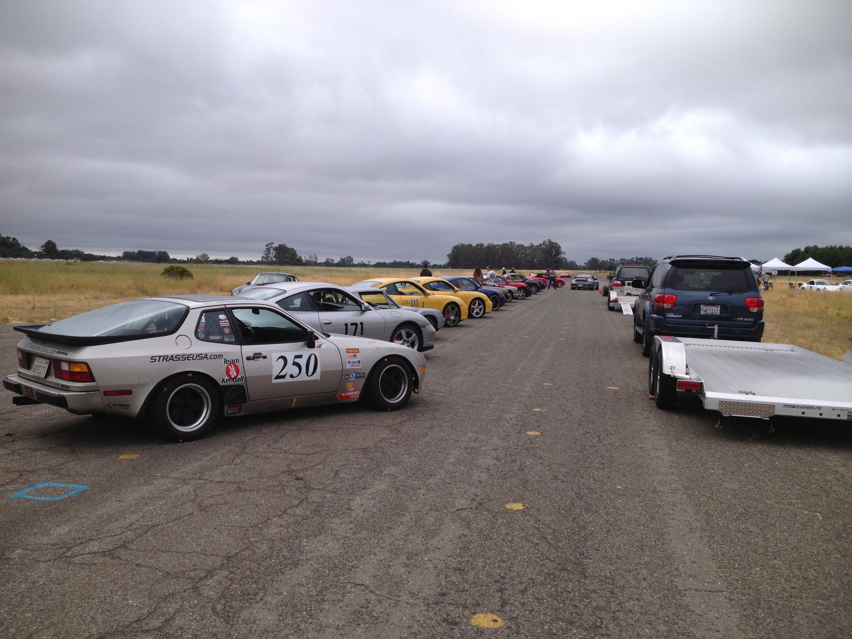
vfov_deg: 40.7
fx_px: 861
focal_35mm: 35
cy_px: 320
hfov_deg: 52.6
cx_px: 426
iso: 50
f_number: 2.4
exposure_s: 1/1842
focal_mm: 4.28
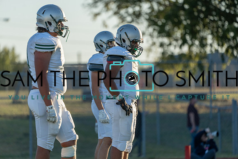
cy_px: 80
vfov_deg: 3.4
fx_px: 2645
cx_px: 119
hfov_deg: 5.2
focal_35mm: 400
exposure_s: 1/1250
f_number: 5.6
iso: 640
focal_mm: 400
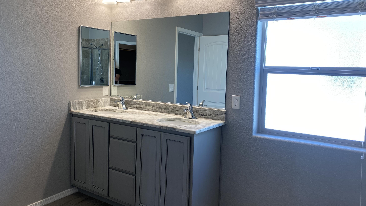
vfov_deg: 40.1
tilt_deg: -2.5
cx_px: 181
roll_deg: -1.8
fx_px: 281
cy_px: 88
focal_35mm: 29
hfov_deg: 66.1
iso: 64
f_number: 1.8
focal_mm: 4.25
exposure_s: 1/120
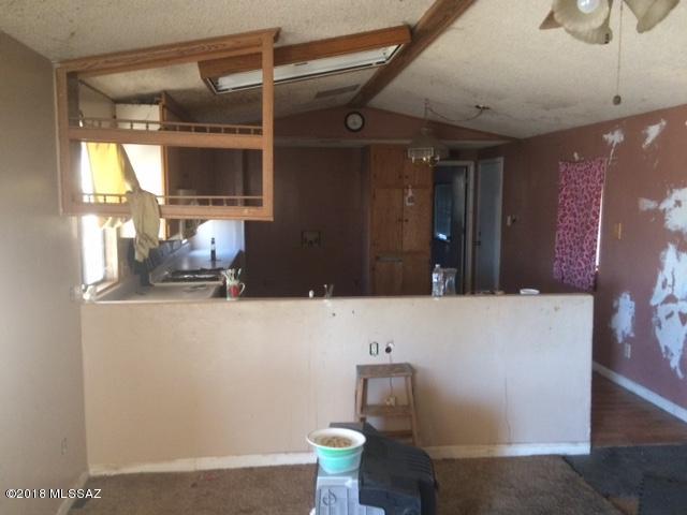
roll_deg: -0.7
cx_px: 344
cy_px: 258
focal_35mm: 29
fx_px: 576
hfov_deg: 61.7
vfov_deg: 48.2
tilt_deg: -8.0
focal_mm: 4.15
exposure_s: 1/30
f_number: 2.2
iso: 200
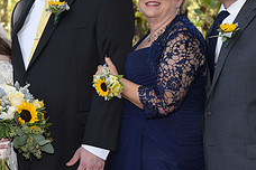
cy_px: 77
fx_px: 1173
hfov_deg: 12.3
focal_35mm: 165
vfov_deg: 8.3
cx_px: -2
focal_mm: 65
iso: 640
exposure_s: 1/200
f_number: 5.6
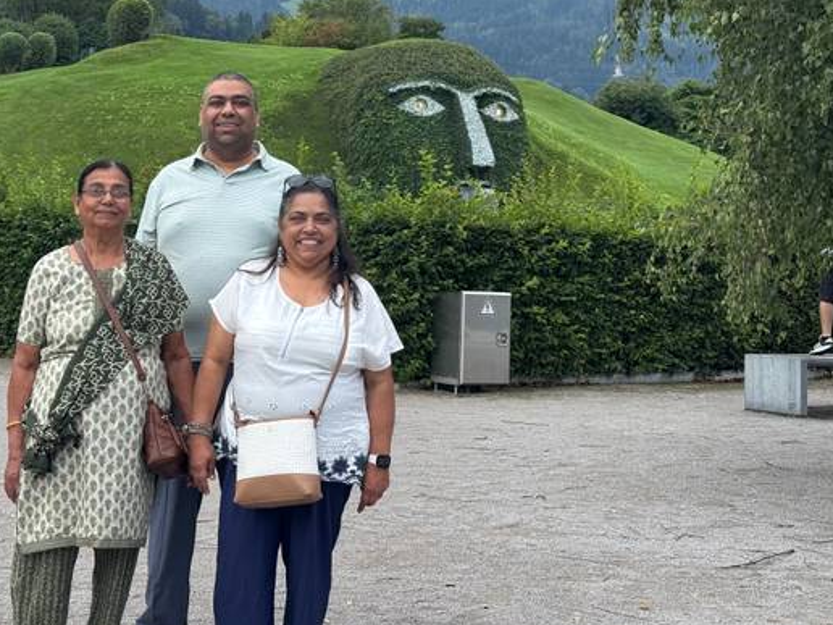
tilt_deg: +0.6
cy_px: 226
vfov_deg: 21.9
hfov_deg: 28.8
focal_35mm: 67
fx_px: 1612
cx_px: 291
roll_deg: -2.3
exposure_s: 1/1152
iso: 64
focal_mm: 6.76
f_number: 1.78
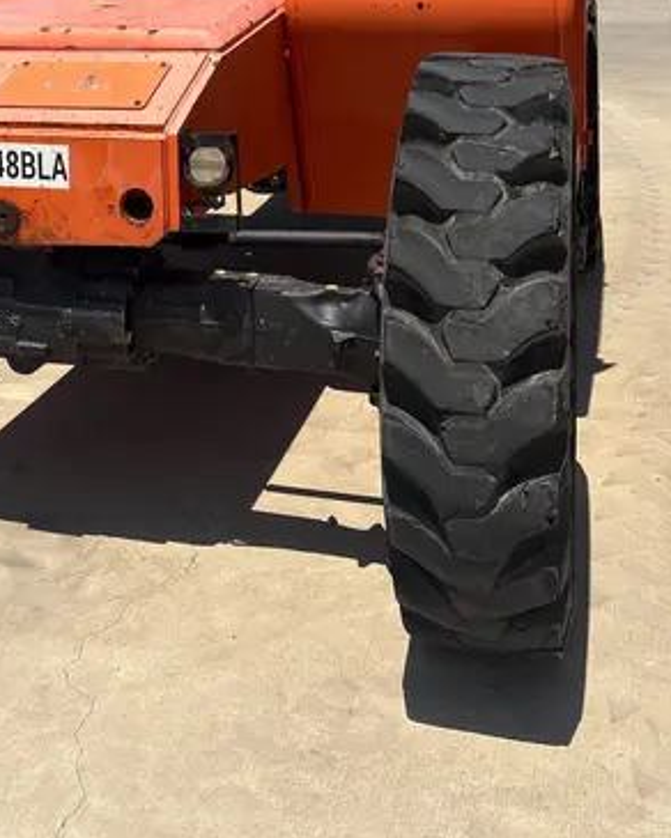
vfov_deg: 33.7
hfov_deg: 29.2
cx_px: 170
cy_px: 13
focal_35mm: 51
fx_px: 1266
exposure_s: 1/5814
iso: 50
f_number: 1.6
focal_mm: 5.96
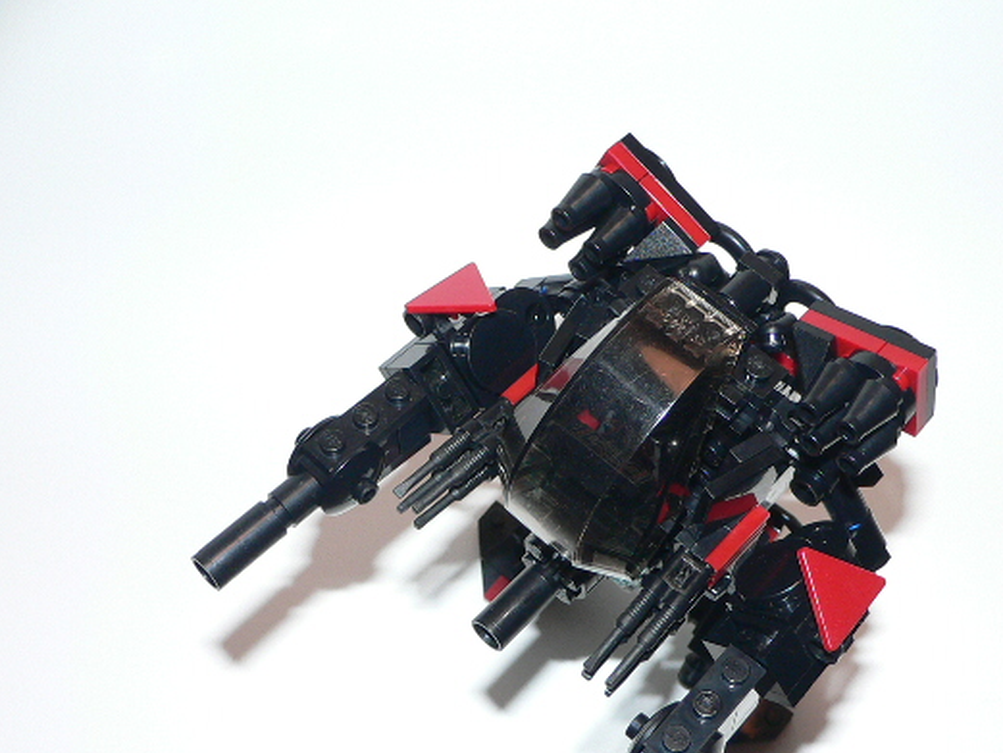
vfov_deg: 33.5
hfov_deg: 43.7
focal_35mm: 43
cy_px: 460
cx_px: 578
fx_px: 1246
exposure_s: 1/250
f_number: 2.8
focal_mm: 4.6
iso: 100
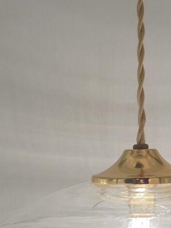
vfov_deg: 29.0
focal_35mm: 66
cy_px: 164
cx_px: 141
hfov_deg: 21.9
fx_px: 435
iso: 100
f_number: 4
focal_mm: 6.1
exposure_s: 1/30
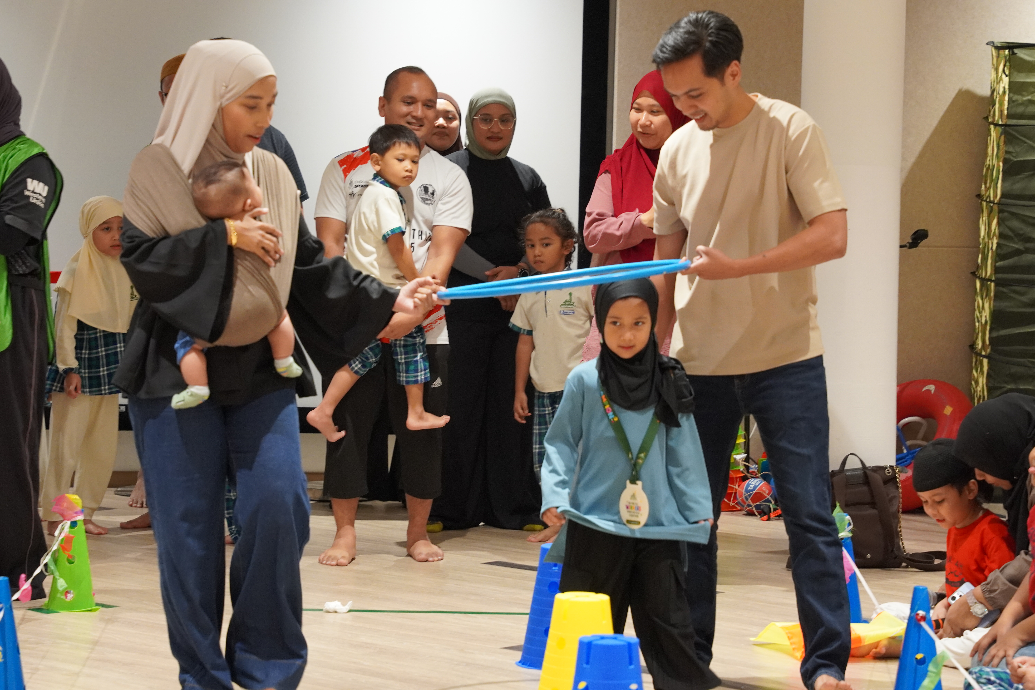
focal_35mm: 105
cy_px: 345
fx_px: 3019
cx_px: 518
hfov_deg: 19.5
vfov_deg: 13.0
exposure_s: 1/160
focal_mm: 70
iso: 2000
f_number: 4
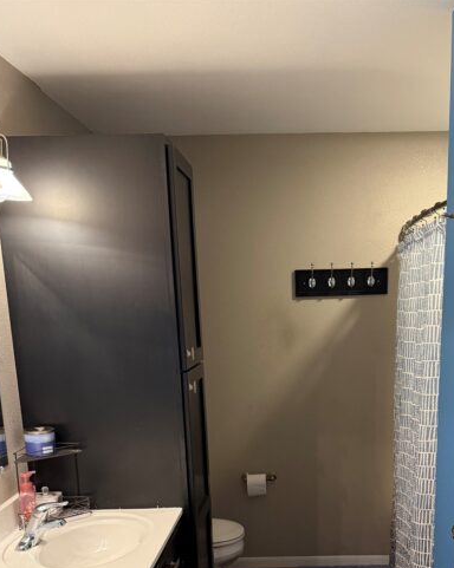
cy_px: 469
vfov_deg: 44.2
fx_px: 656
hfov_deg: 37.8
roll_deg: +0.1
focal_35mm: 39
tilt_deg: -15.4
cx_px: 300
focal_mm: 6.76
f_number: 1.78
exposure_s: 1/60
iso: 400
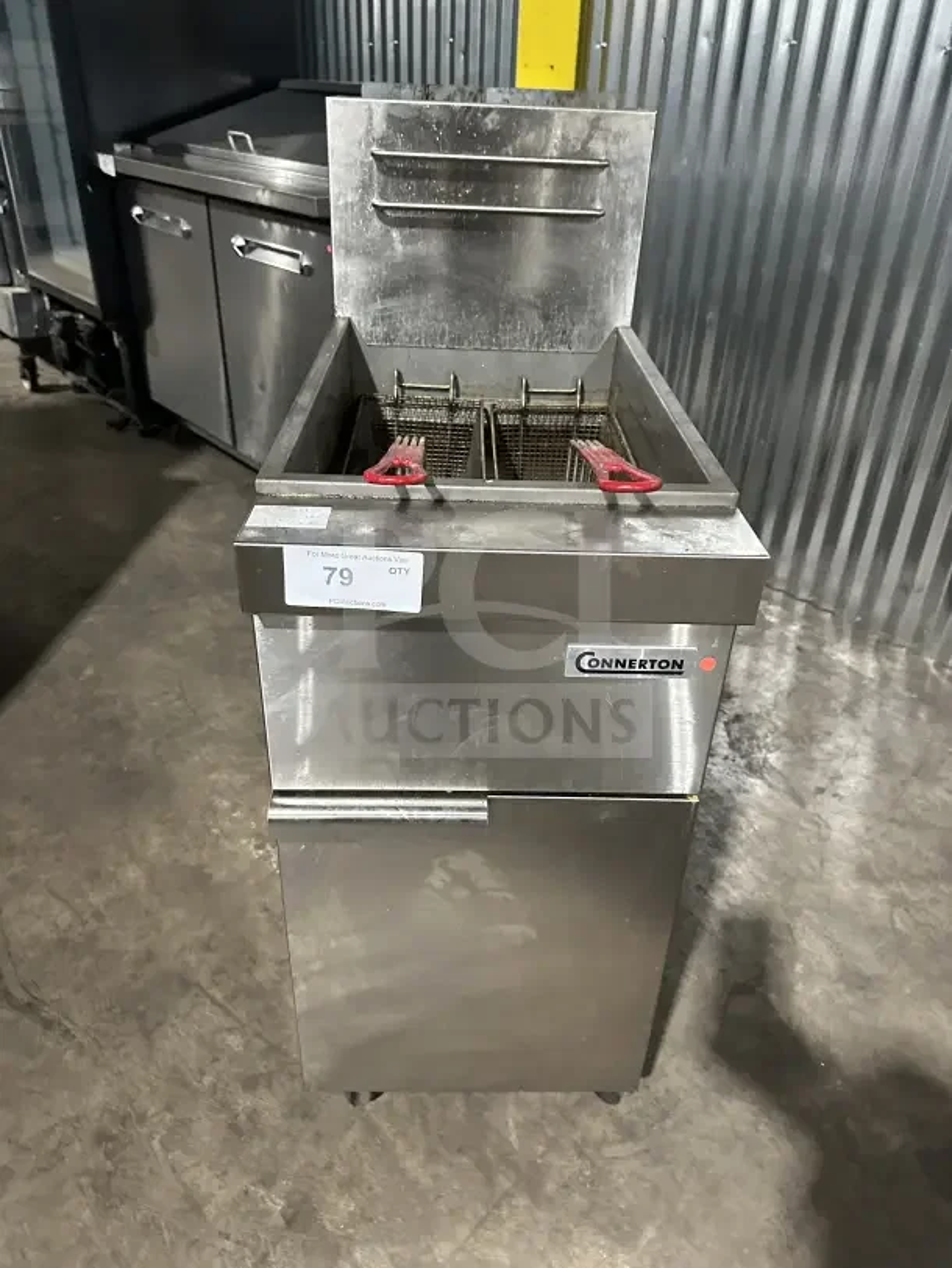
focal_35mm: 24
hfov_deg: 56.8
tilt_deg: -31.1
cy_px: 634
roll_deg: -3.1
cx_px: 476
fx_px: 880
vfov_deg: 71.6
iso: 1000
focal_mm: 6.86
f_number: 1.78
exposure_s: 1/58
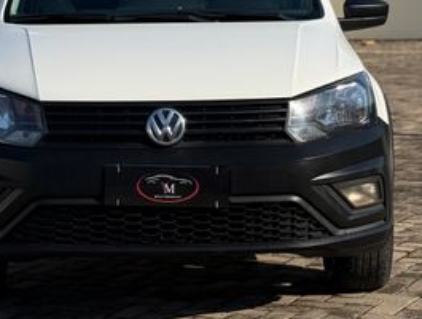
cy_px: 93
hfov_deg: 22.9
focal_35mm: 85
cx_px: 172
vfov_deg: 17.4
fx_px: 1039
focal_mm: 6.76
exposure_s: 1/6024
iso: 80
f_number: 1.78
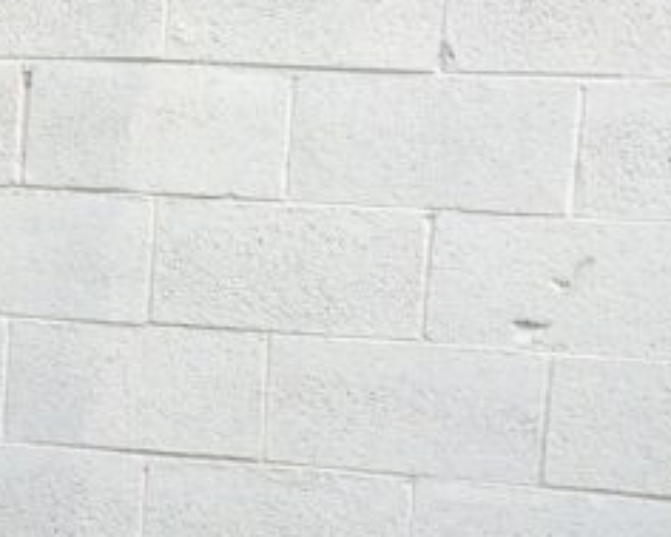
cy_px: 367
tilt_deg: -8.1
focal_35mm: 123
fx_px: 2444
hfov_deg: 14.4
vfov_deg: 12.5
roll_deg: -1.6
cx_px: -381
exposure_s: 1/410
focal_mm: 4.15
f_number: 2.2
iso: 32
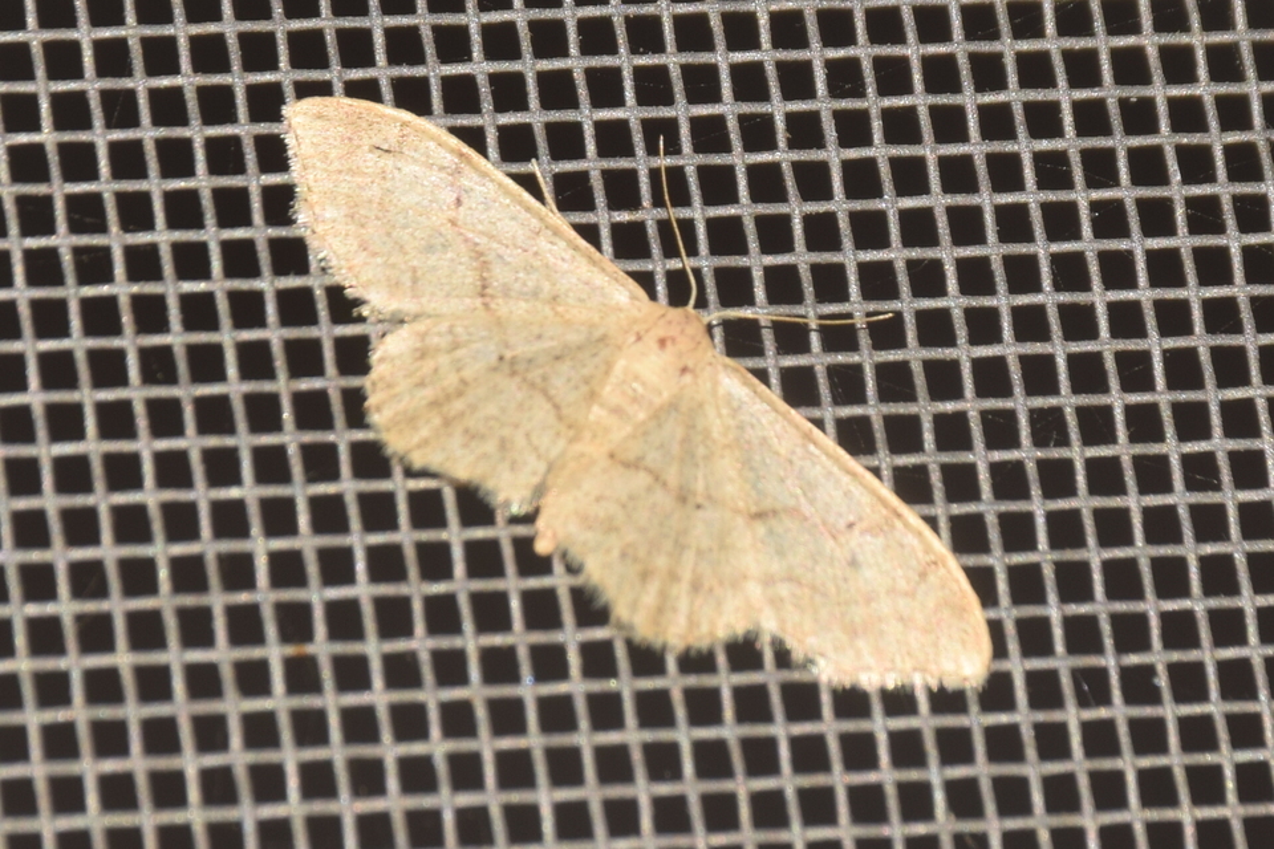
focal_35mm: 210
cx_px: 637
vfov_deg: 6.5
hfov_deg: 9.8
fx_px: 7431
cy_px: 424
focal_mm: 140
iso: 100
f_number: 13
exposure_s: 1/160
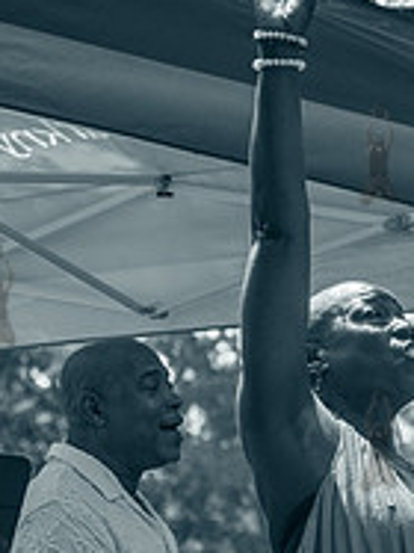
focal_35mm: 233
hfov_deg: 6.4
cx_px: 376
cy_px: 438
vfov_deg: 8.5
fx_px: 3720
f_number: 4.5
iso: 640
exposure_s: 1/2000
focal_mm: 78
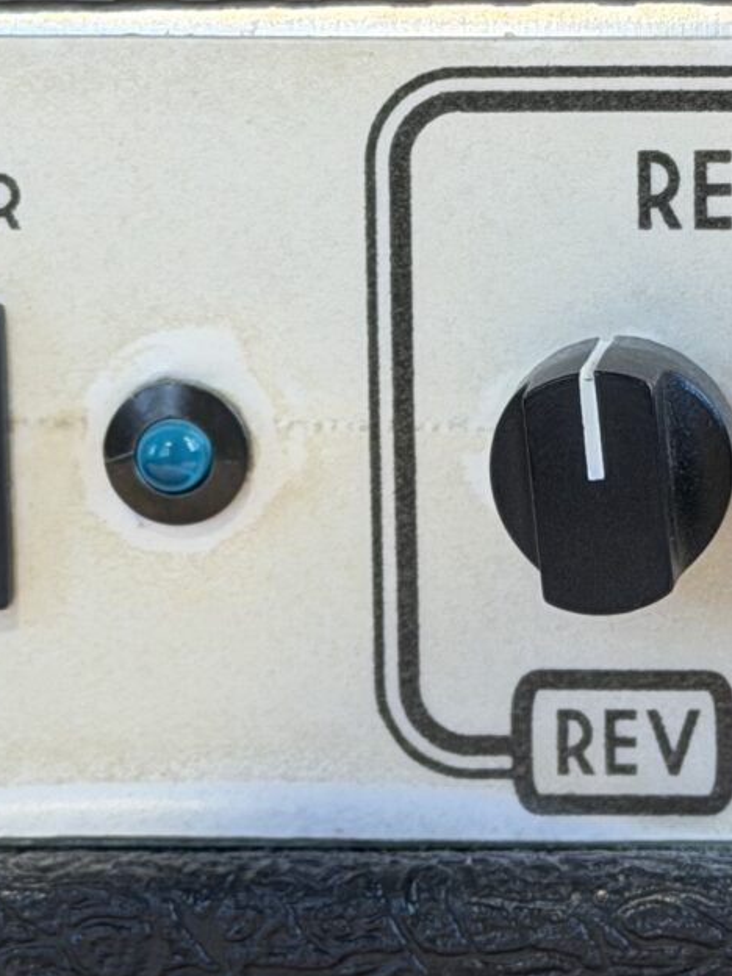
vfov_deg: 10.0
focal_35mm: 197
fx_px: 5554
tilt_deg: -7.1
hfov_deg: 7.5
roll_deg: +0.7
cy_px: 214
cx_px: 782
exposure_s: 1/60
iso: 125
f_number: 1.78
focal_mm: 6.76
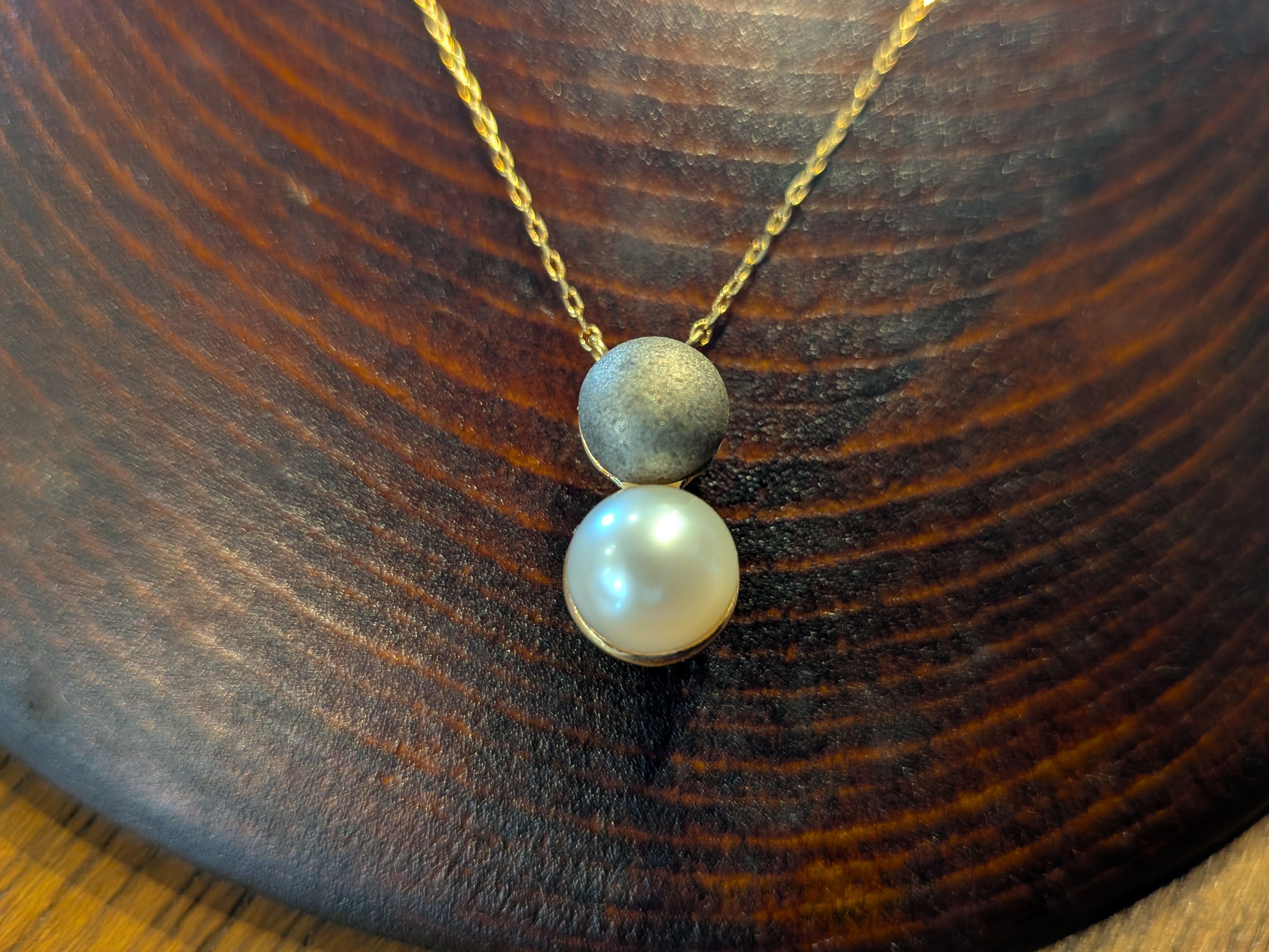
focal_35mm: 25
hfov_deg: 69.4
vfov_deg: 54.9
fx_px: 916
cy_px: 469
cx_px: 659
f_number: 1.7
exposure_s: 1/24
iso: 101
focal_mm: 4.53
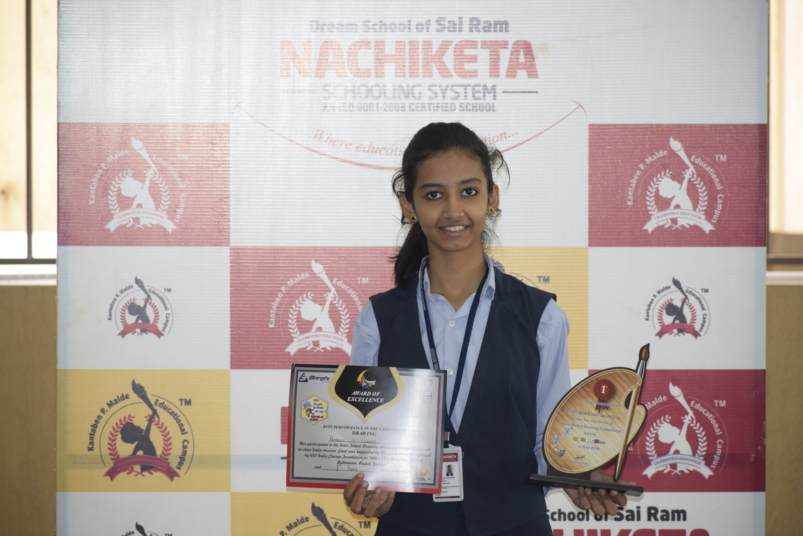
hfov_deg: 10.5
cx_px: 402
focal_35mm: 195
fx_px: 4350
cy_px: 268
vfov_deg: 7.0
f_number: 4.8
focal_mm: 130
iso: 800
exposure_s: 1/80
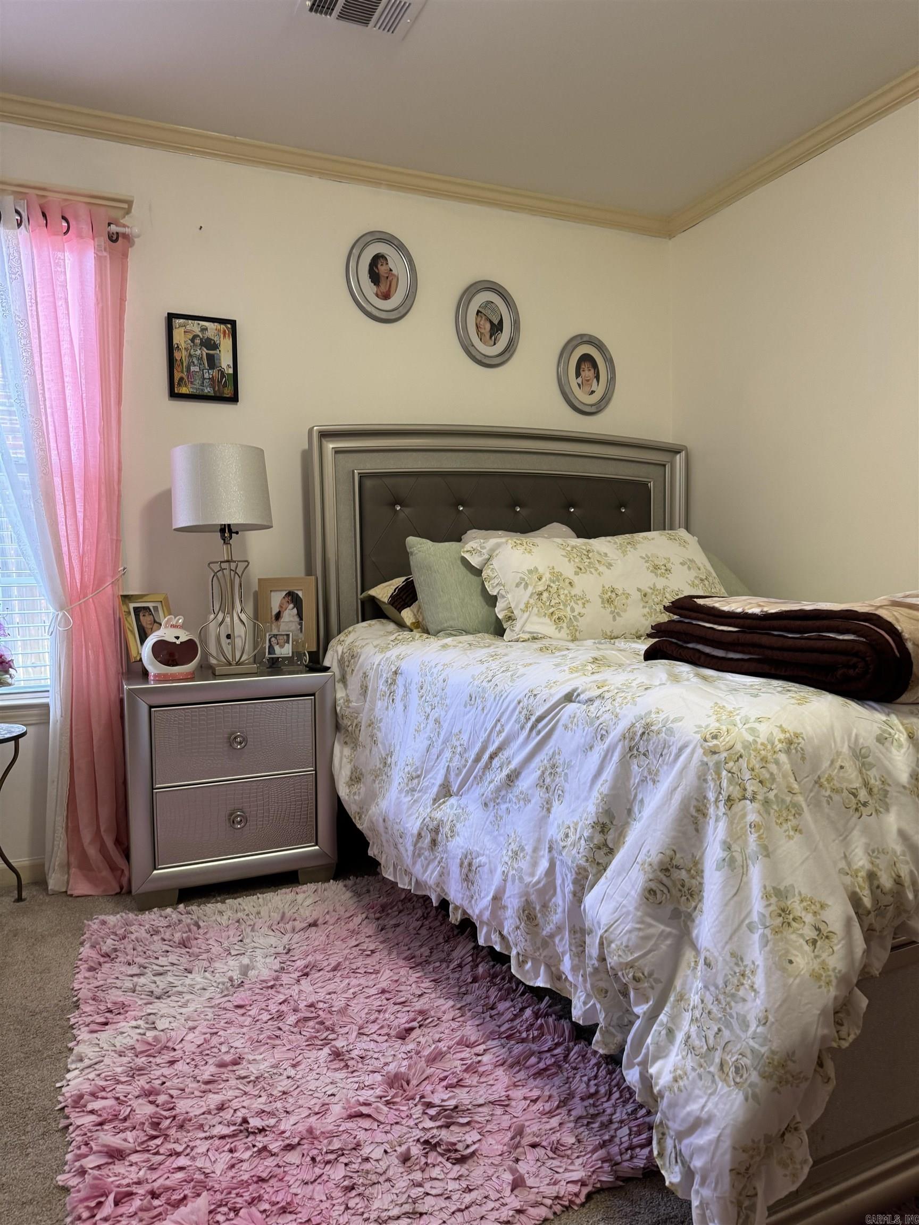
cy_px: 612
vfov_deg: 71.6
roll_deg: +0.2
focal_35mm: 24
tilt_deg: -1.5
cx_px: 460
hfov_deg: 56.8
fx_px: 850
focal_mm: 6.76
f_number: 1.78
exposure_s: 1/60
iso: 200
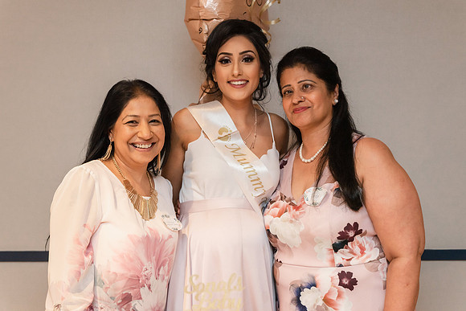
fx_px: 663
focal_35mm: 51
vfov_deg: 26.4
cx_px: 243
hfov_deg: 38.7
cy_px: 145
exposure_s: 1/160
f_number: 4
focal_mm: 48
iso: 2500
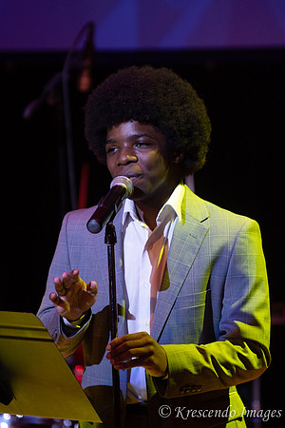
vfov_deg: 6.9
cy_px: 214
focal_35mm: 300
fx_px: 3562
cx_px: 142
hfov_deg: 4.6
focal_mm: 200
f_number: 2.8
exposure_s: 1/200
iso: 1600
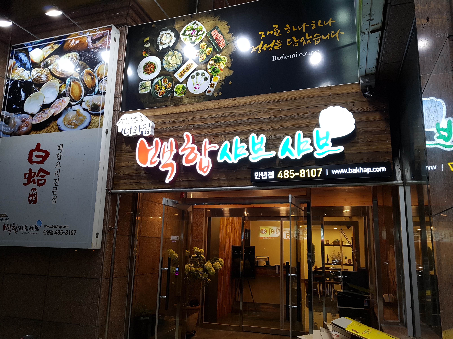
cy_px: 170
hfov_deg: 67.3
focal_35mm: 26
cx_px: 226
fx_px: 340
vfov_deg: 53.1
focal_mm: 4.2
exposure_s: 1/60
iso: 100
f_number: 1.7
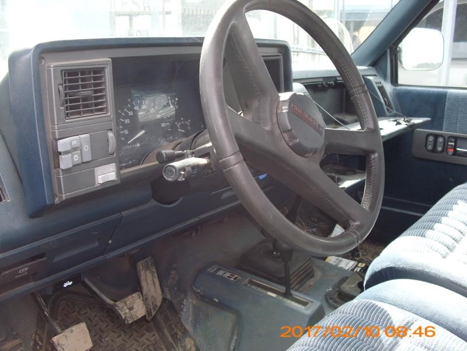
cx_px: 234
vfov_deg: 39.7
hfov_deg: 51.4
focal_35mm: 36
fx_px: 486
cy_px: 176
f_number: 3.1
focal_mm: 6.3
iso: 100
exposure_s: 1/80
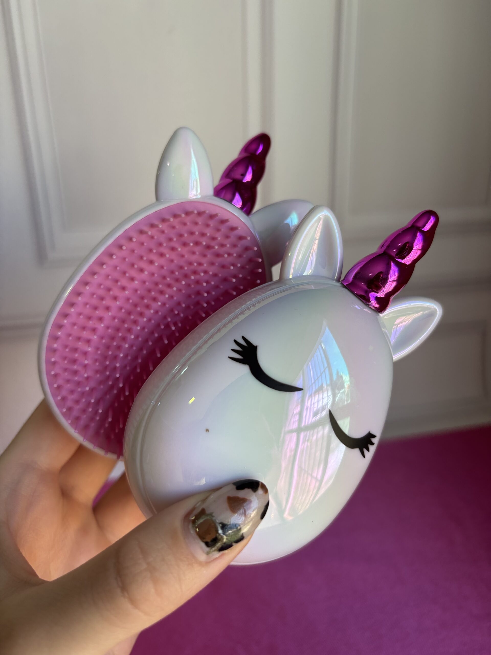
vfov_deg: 67.3
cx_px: 246
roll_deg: +2.9
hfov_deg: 53.1
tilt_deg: -21.8
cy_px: 328
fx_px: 492
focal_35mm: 26
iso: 40
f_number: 1.6
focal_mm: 5.96
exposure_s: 1/121
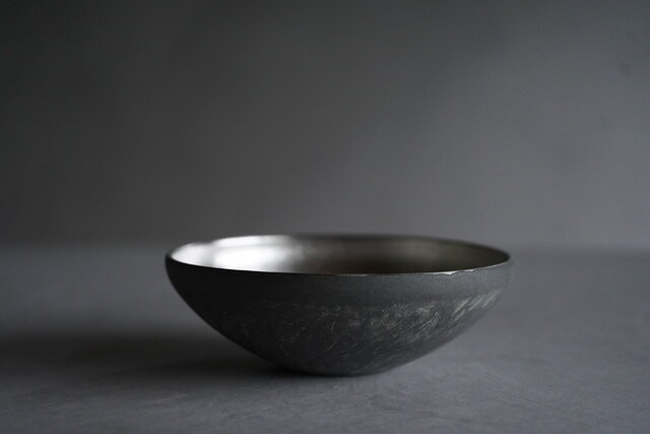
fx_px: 1264
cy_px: 217
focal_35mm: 70
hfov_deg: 28.8
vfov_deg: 19.5
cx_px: 325
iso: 6400
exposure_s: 1/2000
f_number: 2.8
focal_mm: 70
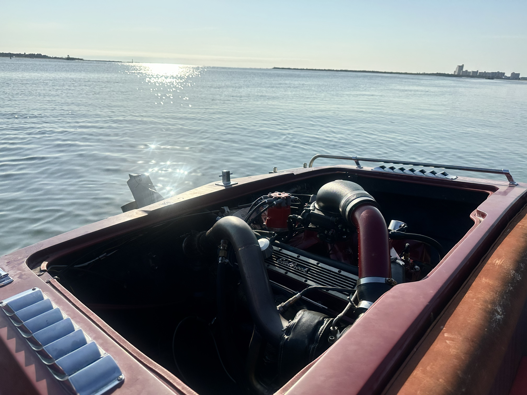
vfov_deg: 56.8
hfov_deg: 71.6
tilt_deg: -18.2
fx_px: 365
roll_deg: -2.5
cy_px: 198
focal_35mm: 24
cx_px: 264
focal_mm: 6.86
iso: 80
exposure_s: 1/12048
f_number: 1.78
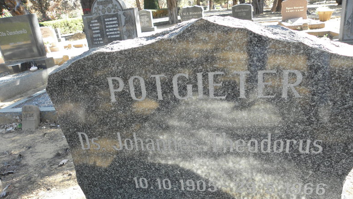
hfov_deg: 66.0
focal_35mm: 29
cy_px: 132
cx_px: 178
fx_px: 272
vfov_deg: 39.8
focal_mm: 4.6
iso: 64
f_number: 2.8
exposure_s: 1/60
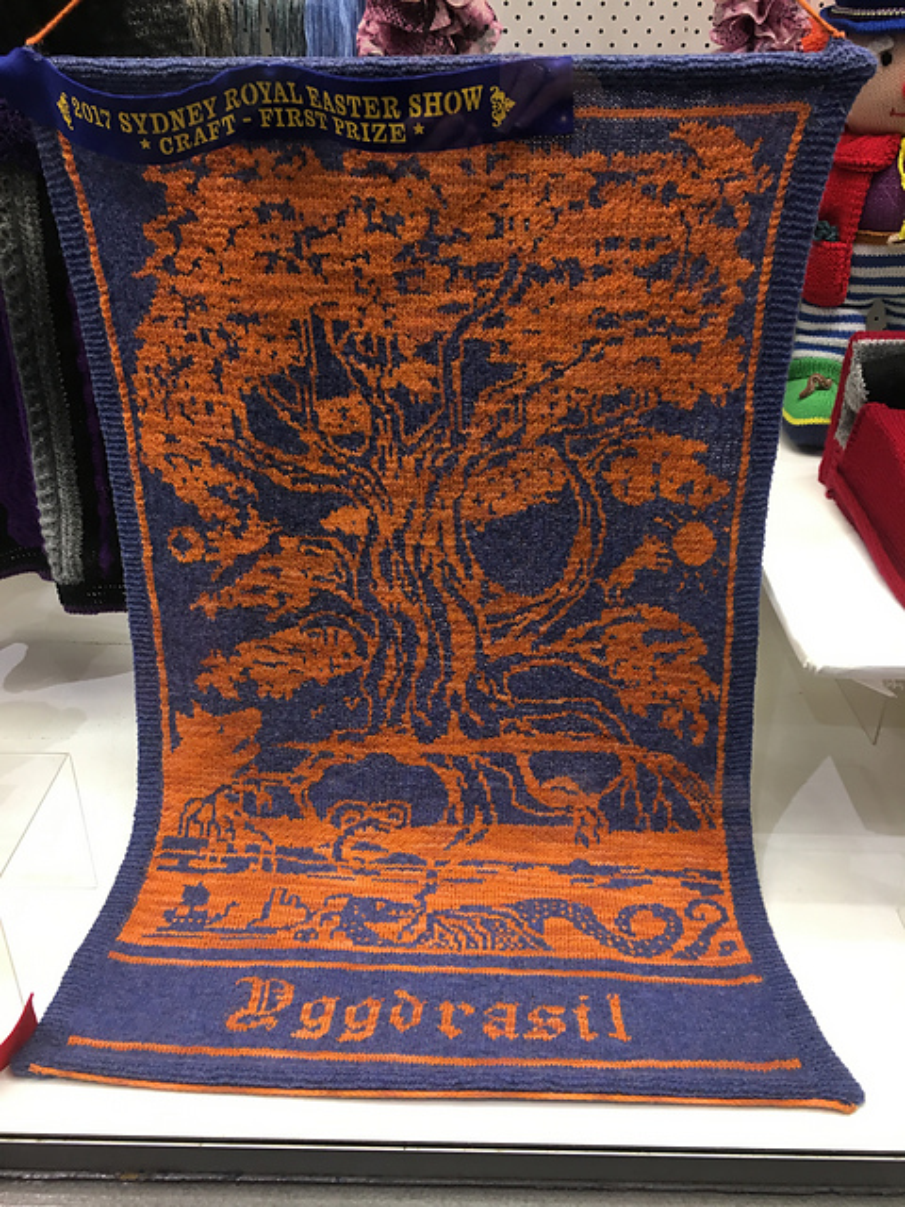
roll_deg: -1.6
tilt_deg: -32.2
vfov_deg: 61.7
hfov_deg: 48.2
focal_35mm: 29
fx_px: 1011
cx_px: 452
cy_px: 604
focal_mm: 4.15
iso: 100
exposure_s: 1/33
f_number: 2.2
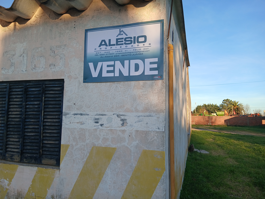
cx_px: 132
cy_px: 100
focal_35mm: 26
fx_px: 199
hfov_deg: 67.3
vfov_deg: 53.1
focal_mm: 3.98
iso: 20
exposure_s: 1/157
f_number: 1.8
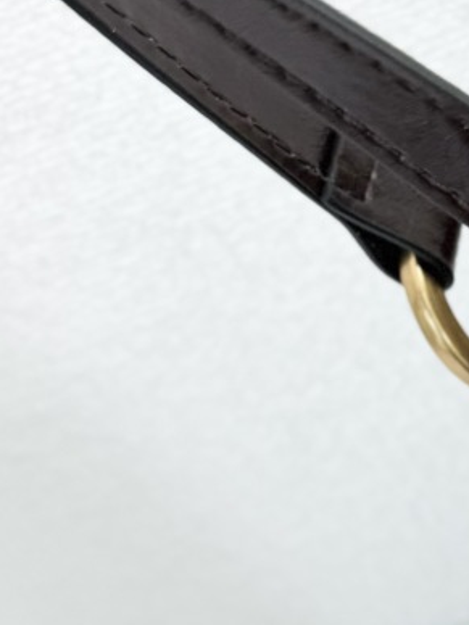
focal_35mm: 89
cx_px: 658
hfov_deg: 15.6
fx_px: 1608
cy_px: 586
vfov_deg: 21.4
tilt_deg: -53.8
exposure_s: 1/685
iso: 80
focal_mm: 6.86
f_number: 1.78
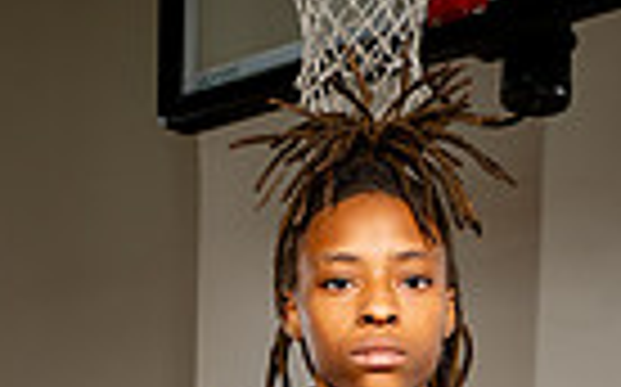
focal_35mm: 126
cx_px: 364
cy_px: 932
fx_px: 2131
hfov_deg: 16.6
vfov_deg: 9.3
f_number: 8
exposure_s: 1/500
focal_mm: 38
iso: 250
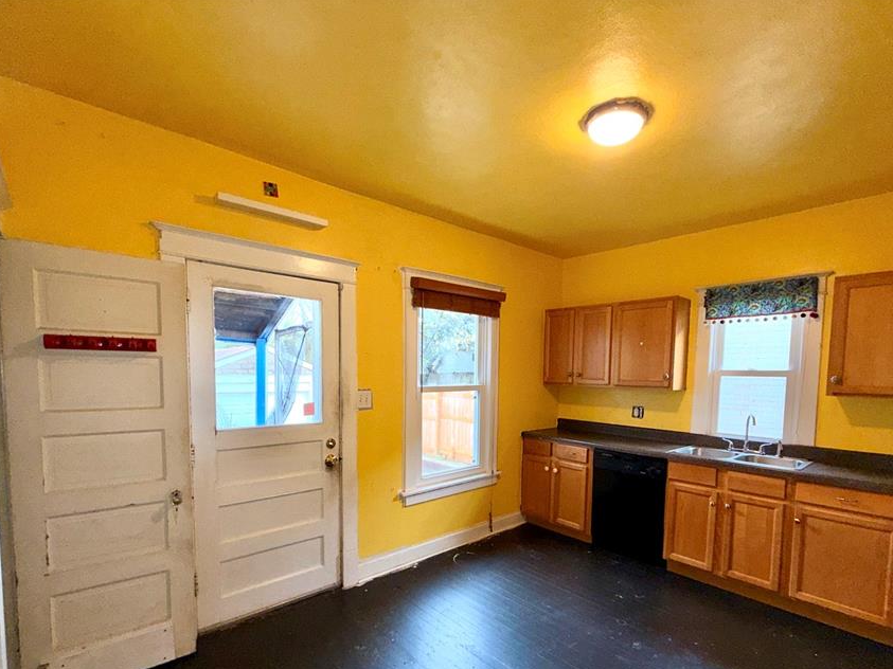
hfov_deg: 91.0
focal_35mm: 17
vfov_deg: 73.9
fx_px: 438
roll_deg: -1.6
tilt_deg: -5.1
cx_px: 469
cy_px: 402
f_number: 2.2
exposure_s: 1/60
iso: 32
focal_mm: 2.22
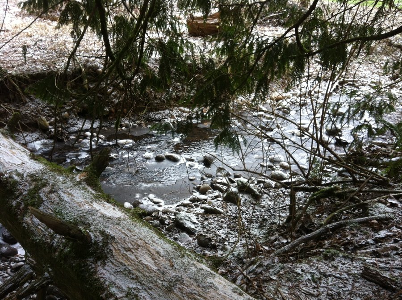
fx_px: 406
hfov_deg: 52.7
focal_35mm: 35
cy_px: 150
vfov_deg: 40.6
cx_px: 201
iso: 80
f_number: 2.8
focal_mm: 3.85
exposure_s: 1/24
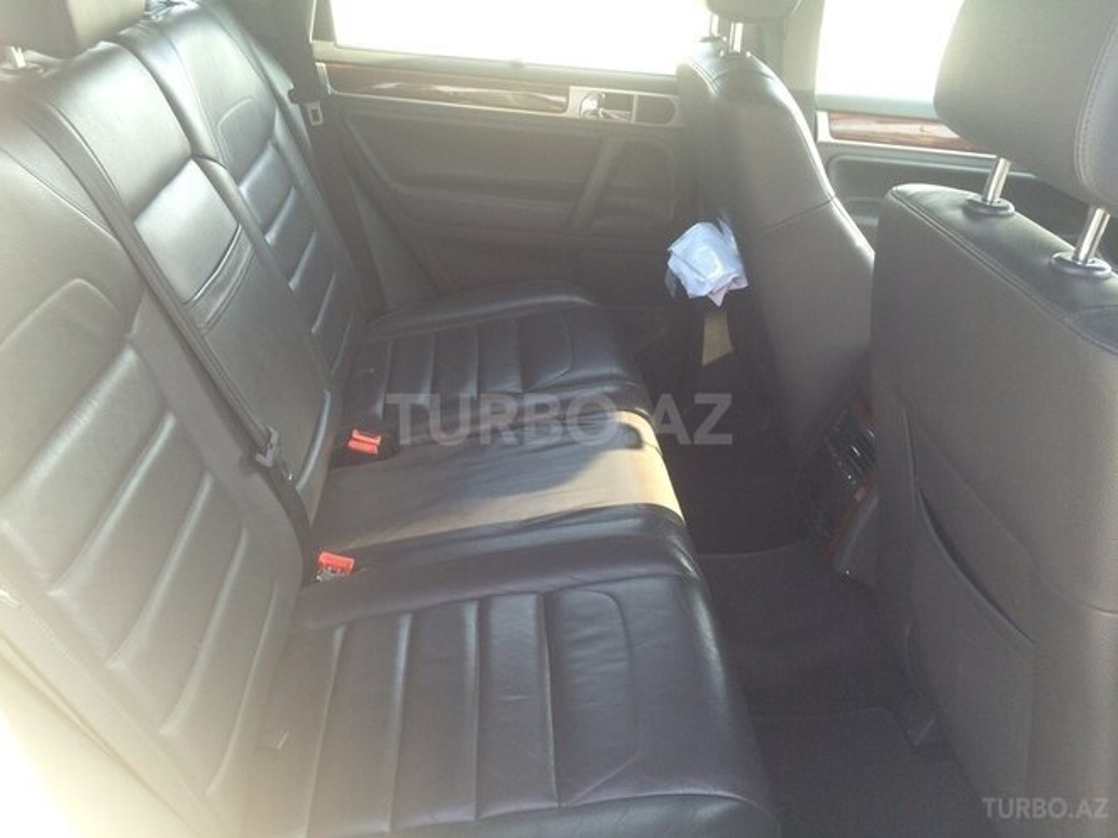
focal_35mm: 29
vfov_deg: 48.2
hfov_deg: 61.7
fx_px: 937
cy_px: 419
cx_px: 559
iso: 64
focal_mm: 4.15
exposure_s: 1/100
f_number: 2.2
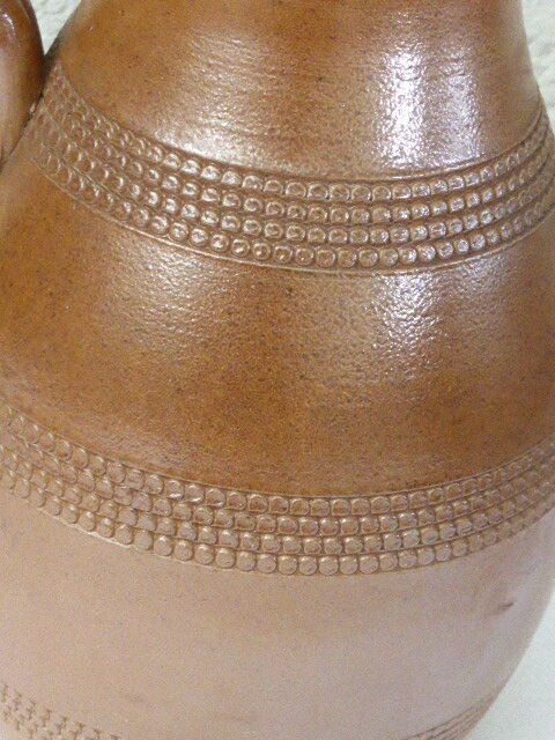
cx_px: 278
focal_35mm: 111
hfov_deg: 13.3
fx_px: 2373
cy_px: 370
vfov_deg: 17.7
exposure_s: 1/80
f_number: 5.3
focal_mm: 18.2
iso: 2000
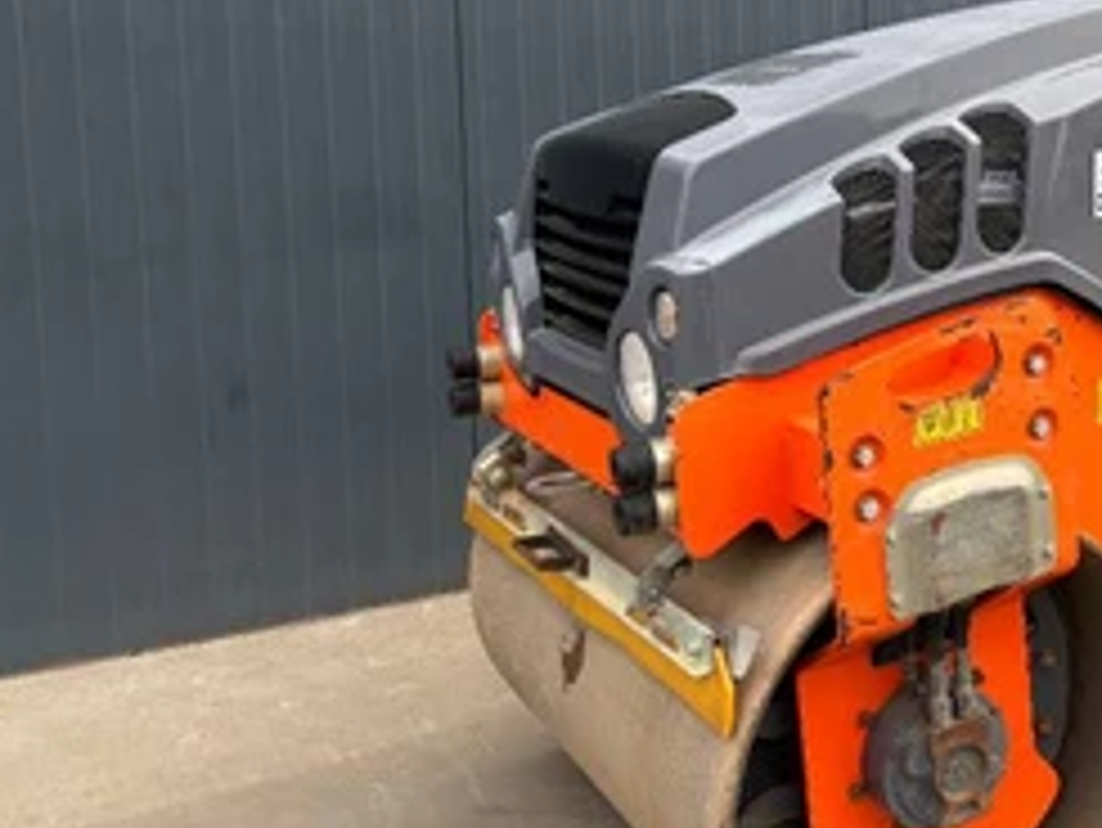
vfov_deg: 30.7
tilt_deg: -5.2
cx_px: 1057
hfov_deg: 36.9
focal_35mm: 47
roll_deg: +0.3
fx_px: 1497
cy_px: 270
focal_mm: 6.76
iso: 64
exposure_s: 1/494
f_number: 1.78
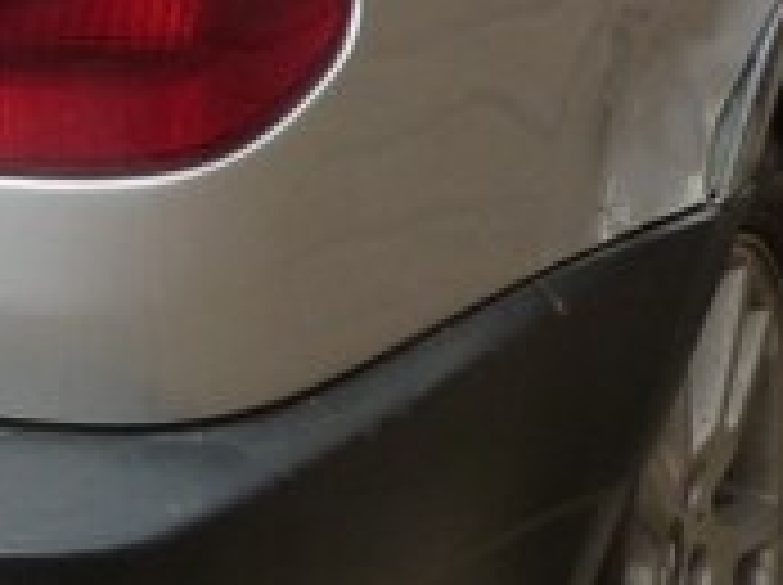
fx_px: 2598
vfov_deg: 12.5
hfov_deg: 16.2
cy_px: -135
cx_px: -230
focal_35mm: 115
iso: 125
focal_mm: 4.5
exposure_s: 1/250
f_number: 4
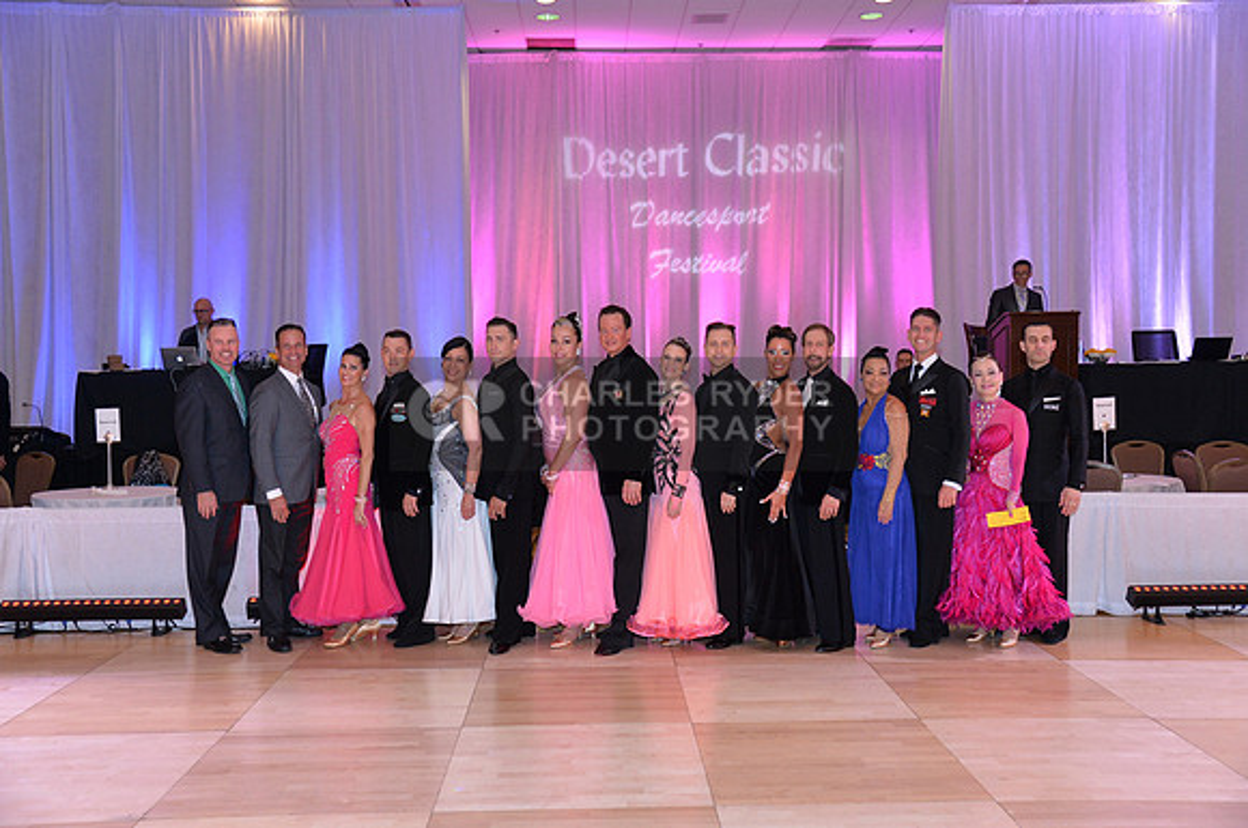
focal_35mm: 35
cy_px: 414
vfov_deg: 37.7
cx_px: 624
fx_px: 1212
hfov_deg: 54.5
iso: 2000
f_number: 5
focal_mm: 35
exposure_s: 1/250
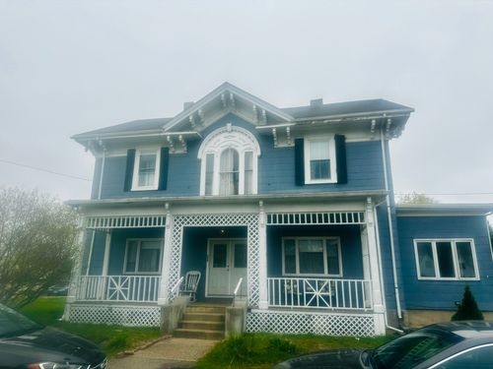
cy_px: 184
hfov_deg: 71.6
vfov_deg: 56.8
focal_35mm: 24
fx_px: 342
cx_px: 246
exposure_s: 1/1495
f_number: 1.78
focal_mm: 6.86
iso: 80
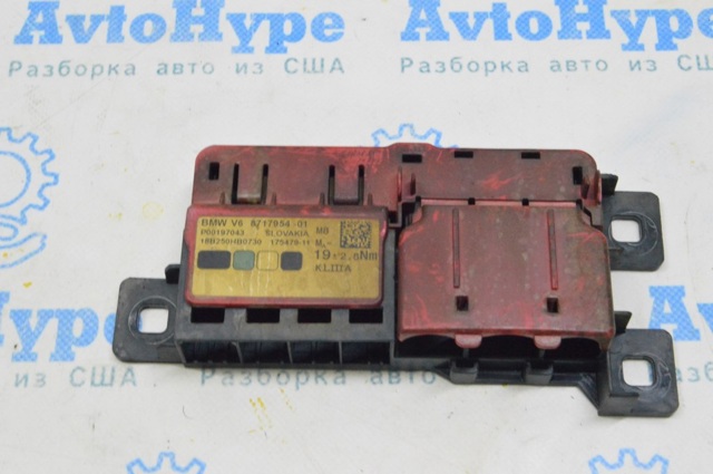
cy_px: 237
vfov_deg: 22.6
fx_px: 1187
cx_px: 356
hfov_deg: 33.4
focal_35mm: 60
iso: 6400
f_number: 20
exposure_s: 1/20
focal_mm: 40
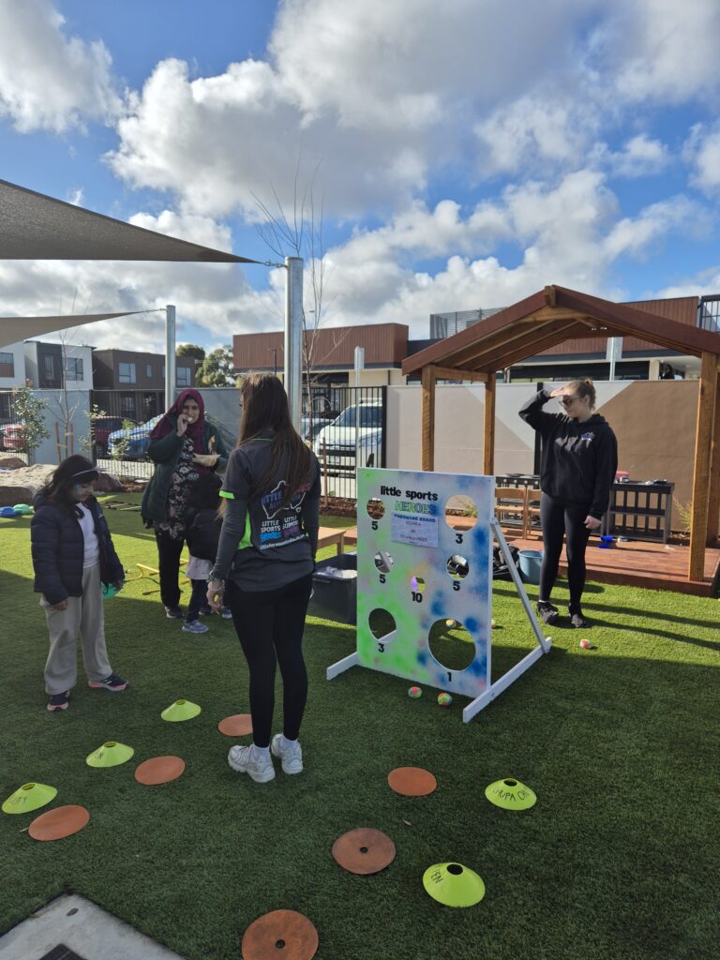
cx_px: 360
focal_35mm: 23
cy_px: 480
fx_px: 638
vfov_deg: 73.9
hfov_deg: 58.9
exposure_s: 1/1824
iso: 25
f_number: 1.8
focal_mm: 5.4
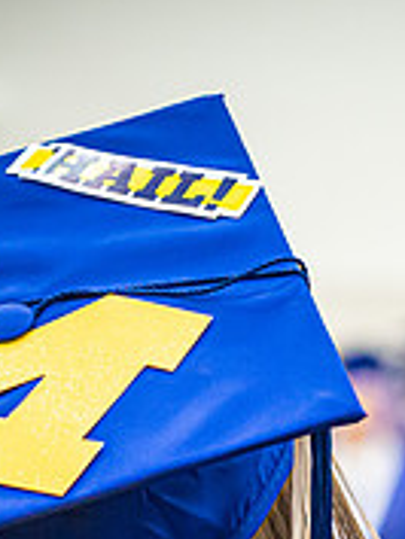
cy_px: 545
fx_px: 5142
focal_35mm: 330
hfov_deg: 4.5
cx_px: 472
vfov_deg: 6.0
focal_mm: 70
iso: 2500
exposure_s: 1/200
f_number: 2.8
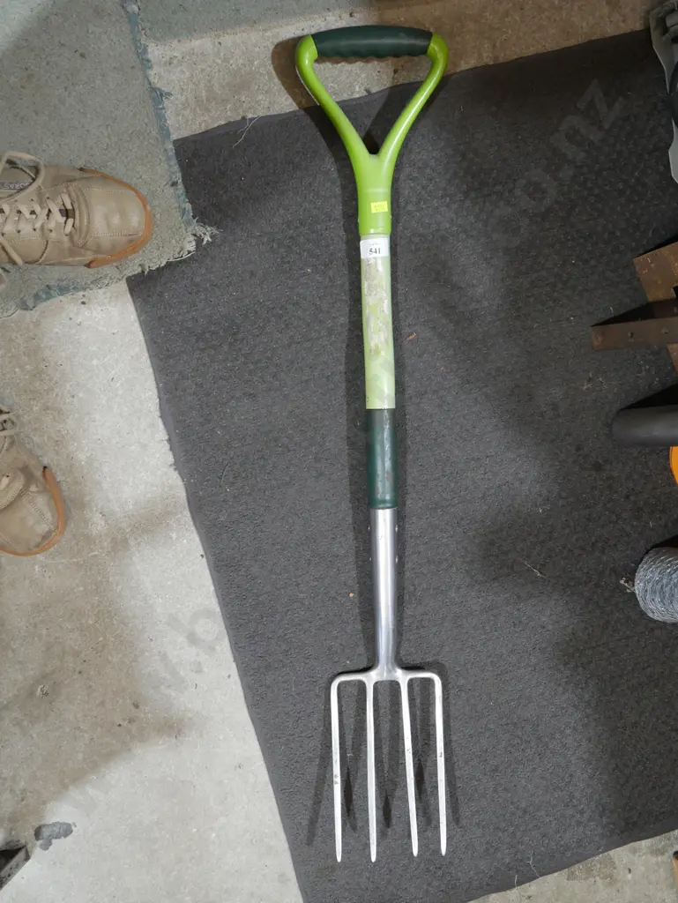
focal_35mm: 36
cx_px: 339
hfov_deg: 39.7
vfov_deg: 51.3
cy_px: 452
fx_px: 939
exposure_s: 1/60
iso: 800
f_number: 5
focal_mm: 18
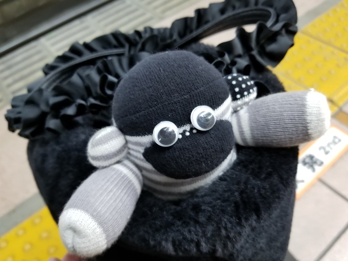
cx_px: 174
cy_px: 130
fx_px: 261
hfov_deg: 67.3
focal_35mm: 26
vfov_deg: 53.1
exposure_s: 1/33
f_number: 1.7
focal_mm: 4.25
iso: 250
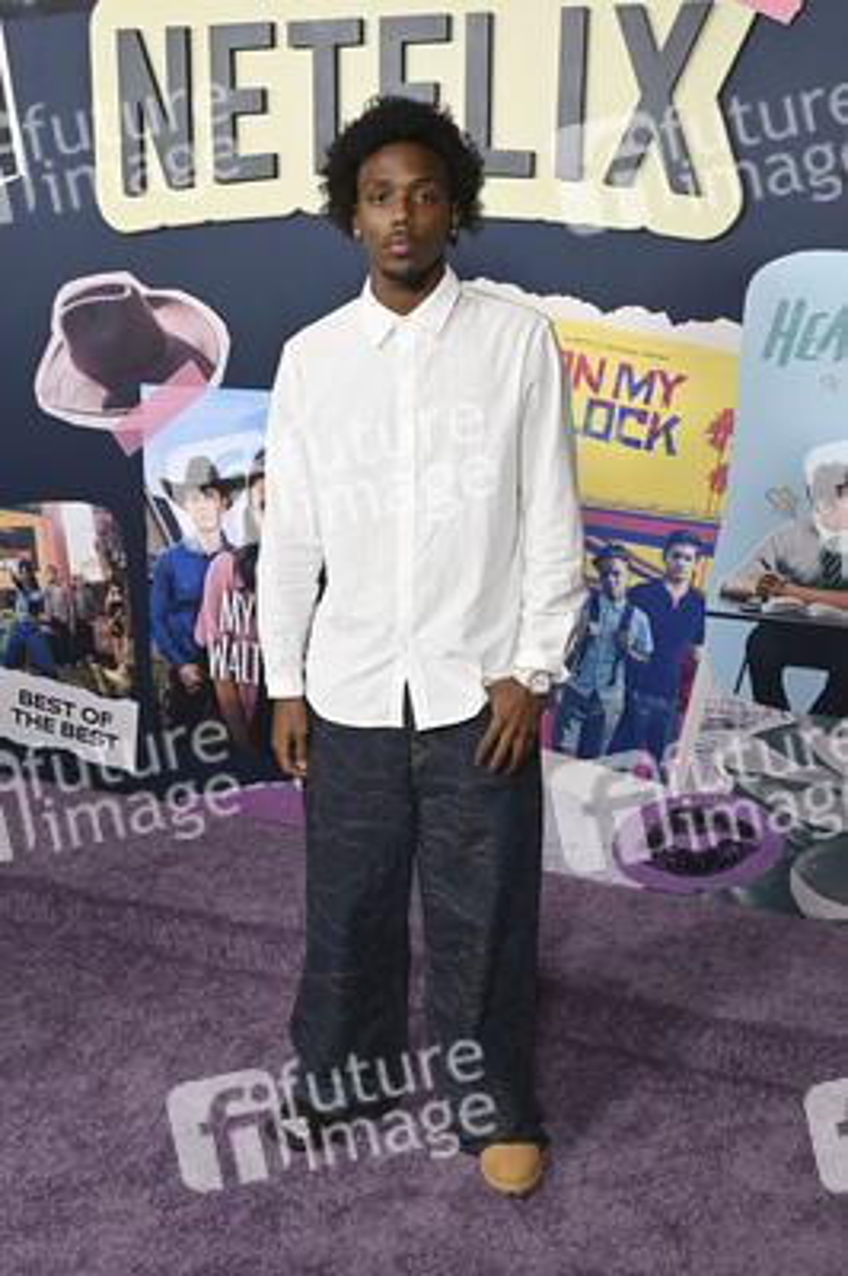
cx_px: 424
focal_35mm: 35
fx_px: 1239
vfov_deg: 54.5
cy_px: 638
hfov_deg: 37.8
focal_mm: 35
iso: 1250
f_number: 5.6
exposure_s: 1/250
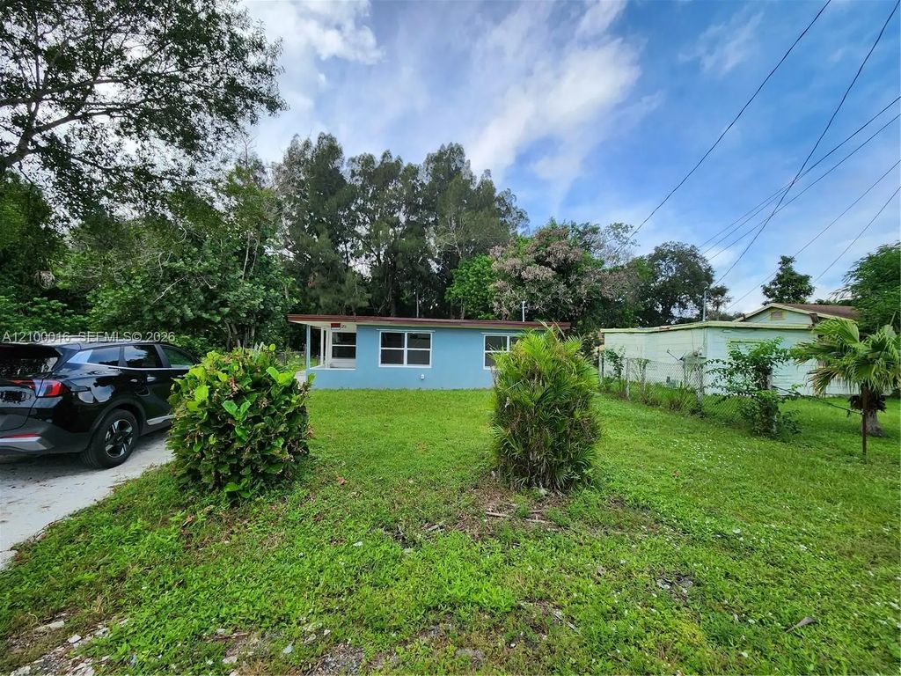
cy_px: 338
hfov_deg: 106.2
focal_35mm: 13
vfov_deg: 89.9
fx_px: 338
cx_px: 450
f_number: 2.2
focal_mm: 2.2
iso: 50
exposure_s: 1/1350
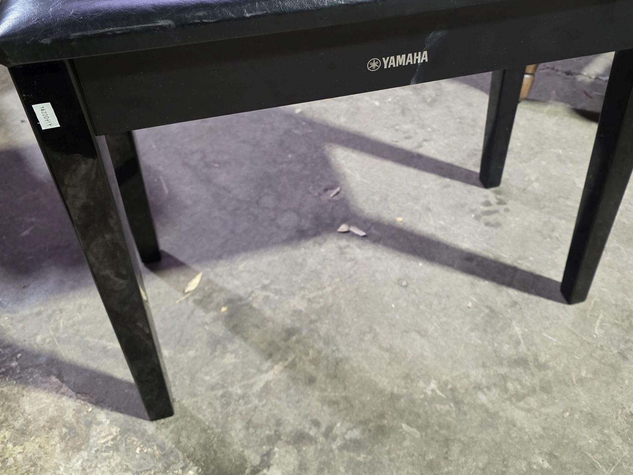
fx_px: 603
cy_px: 153
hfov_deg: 55.2
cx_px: 361
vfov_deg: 42.3
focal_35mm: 33
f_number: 1.7
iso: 800
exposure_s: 1/100
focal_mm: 6.3
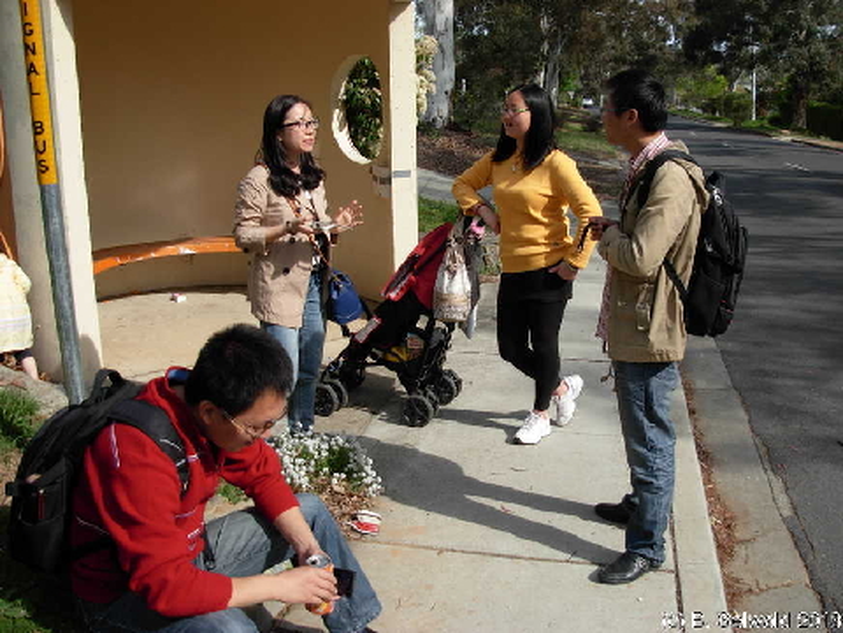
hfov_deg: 49.0
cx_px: 422
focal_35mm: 38
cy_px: 316
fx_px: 925
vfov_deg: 37.7
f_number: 2.9
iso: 79
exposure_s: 1/912
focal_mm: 6.3
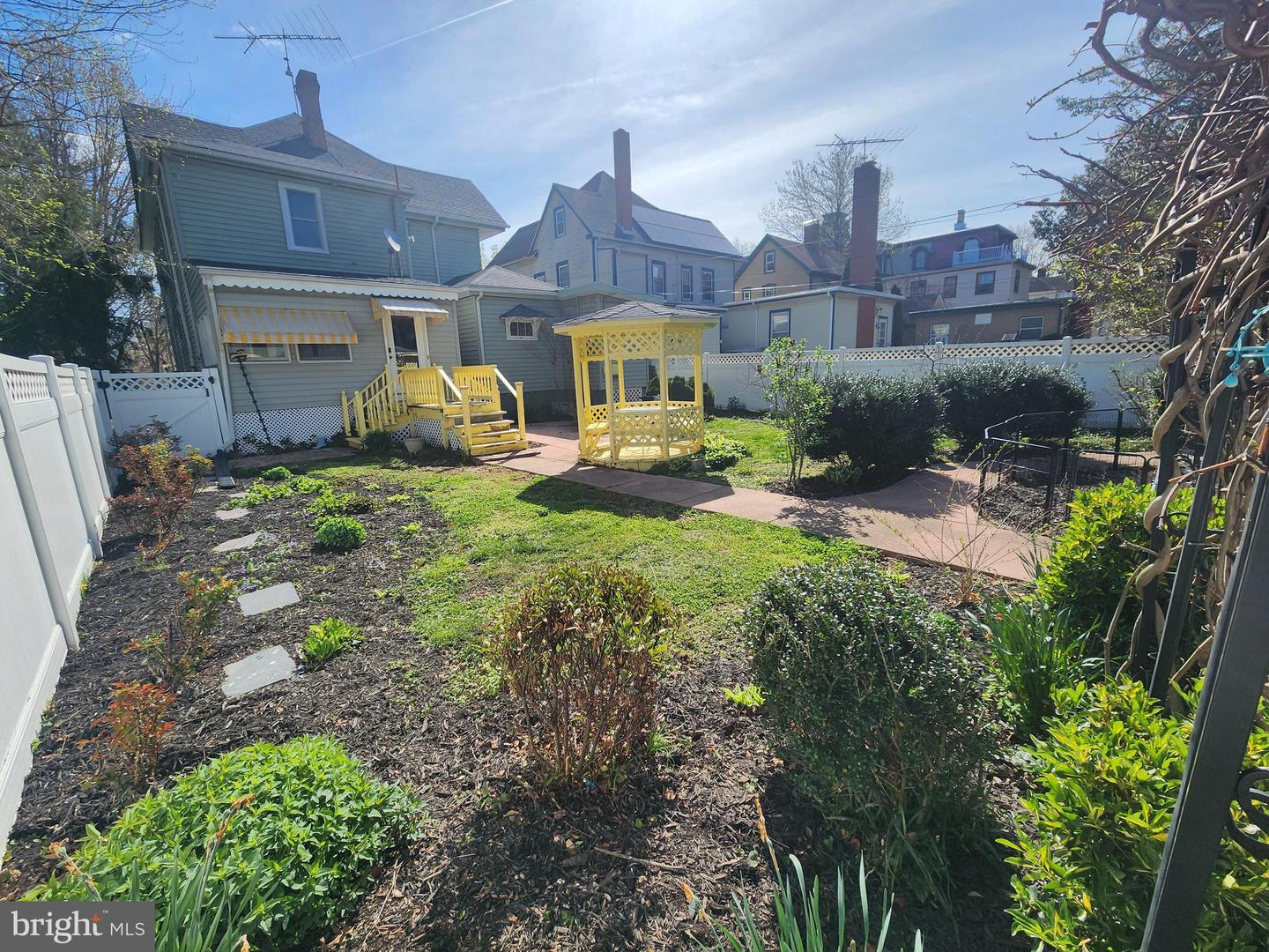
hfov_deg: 106.2
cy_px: 476
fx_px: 477
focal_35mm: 13
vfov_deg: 89.9
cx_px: 634
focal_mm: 2.2
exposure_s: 1/2384
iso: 50
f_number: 2.2
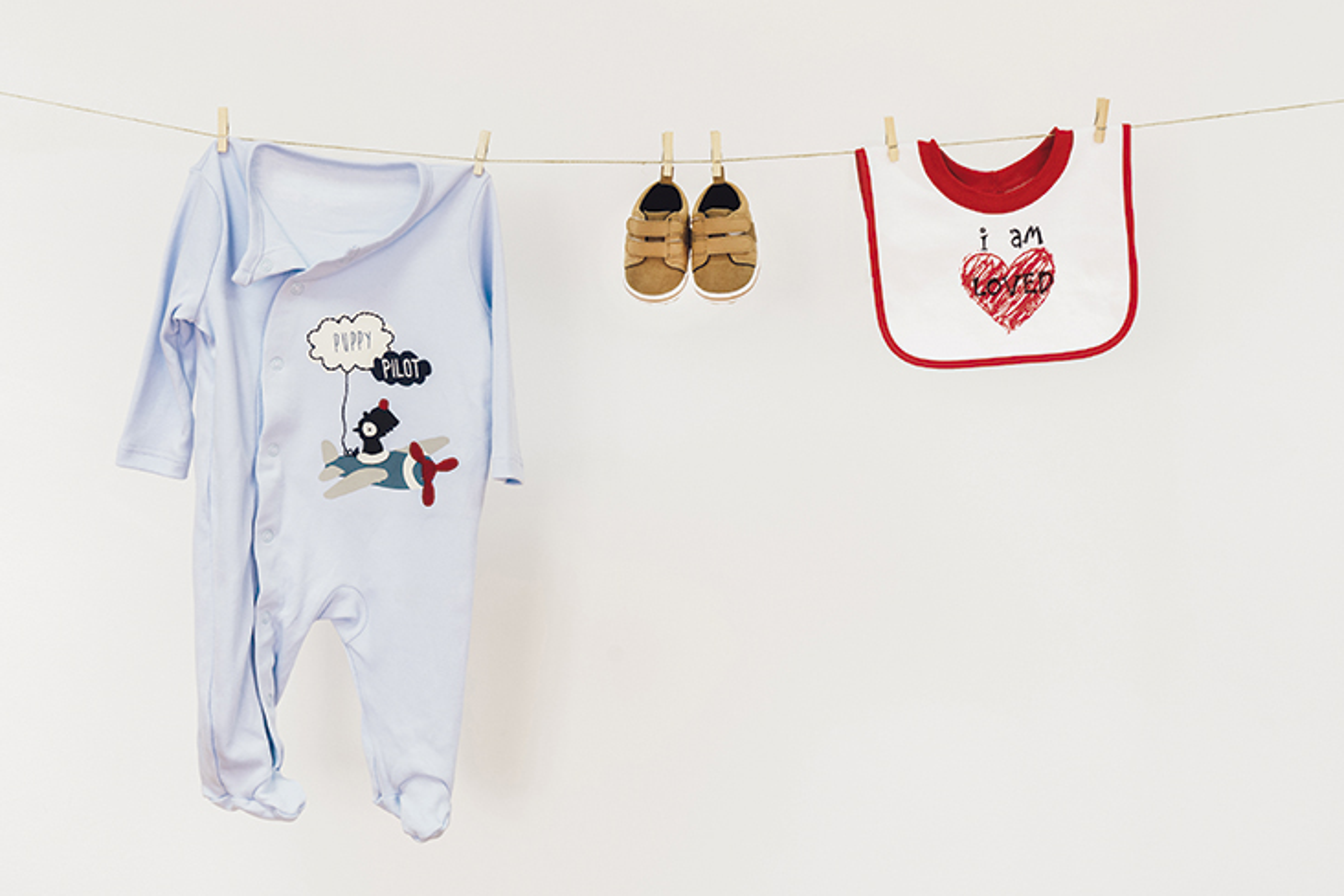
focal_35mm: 74
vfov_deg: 18.4
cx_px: 623
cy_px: 451
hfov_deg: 27.3
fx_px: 2762
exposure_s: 1/13
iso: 400
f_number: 7.1
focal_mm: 68
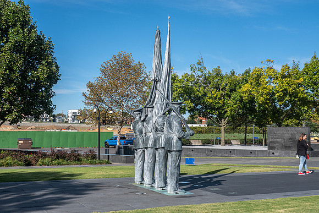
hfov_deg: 42.7
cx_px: 160
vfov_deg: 29.3
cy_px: 106
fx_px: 408
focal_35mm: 46
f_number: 11
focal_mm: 46
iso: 500
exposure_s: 1/500
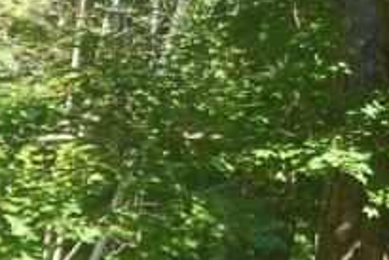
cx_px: 436
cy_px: -44
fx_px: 1795
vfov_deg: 8.2
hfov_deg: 12.2
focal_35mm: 166
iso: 80
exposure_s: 1/125
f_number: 3.6
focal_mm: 5.8
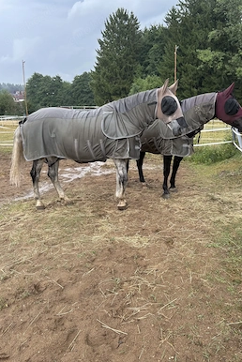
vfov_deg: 65.4
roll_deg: +1.2
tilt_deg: -18.5
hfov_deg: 46.4
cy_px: 182
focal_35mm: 28
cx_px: 129
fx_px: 282
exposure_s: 1/393
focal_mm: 5.96
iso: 50
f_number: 1.6
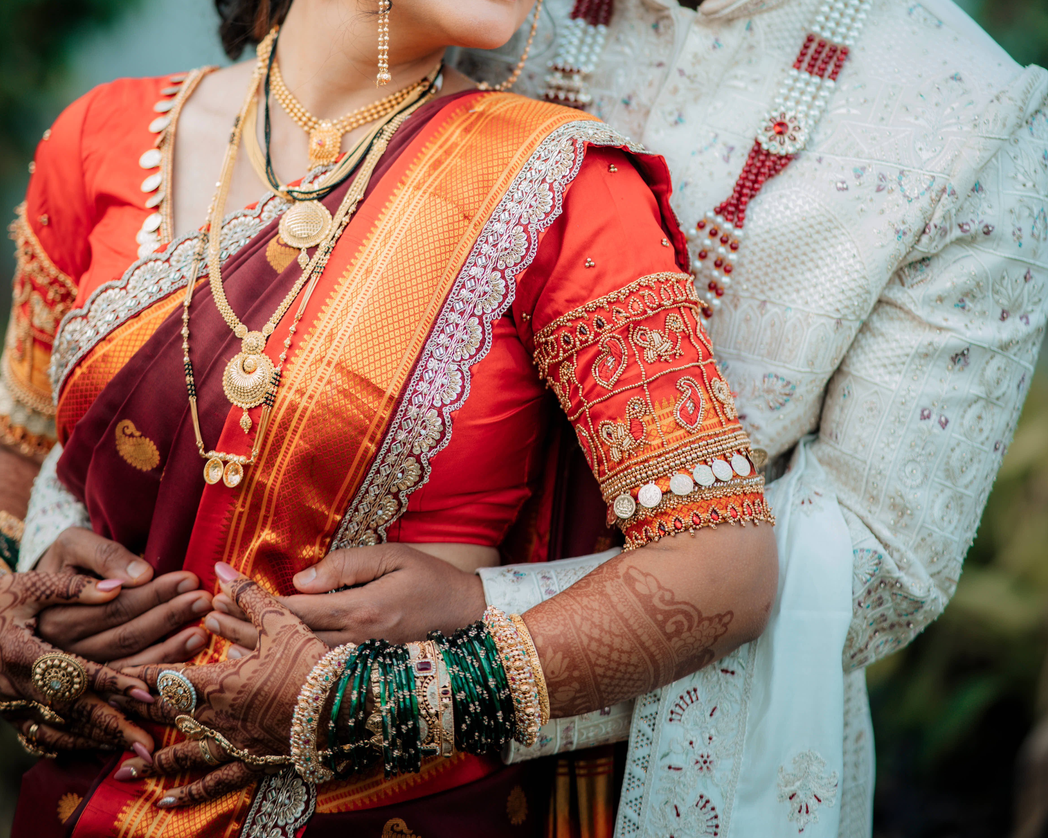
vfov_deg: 12.8
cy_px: 125
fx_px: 3722
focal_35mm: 120
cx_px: 523
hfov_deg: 16.0
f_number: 1.4
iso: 80
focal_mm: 85
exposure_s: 1/250
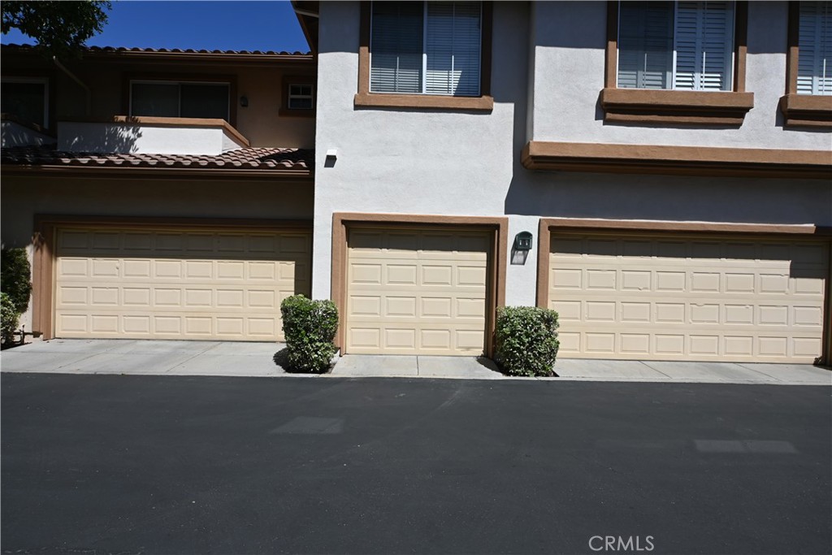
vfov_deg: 67.4
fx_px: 416
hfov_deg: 90.0
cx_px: 416
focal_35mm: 18
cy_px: 278
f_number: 8
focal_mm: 12
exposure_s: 1/500
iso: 100
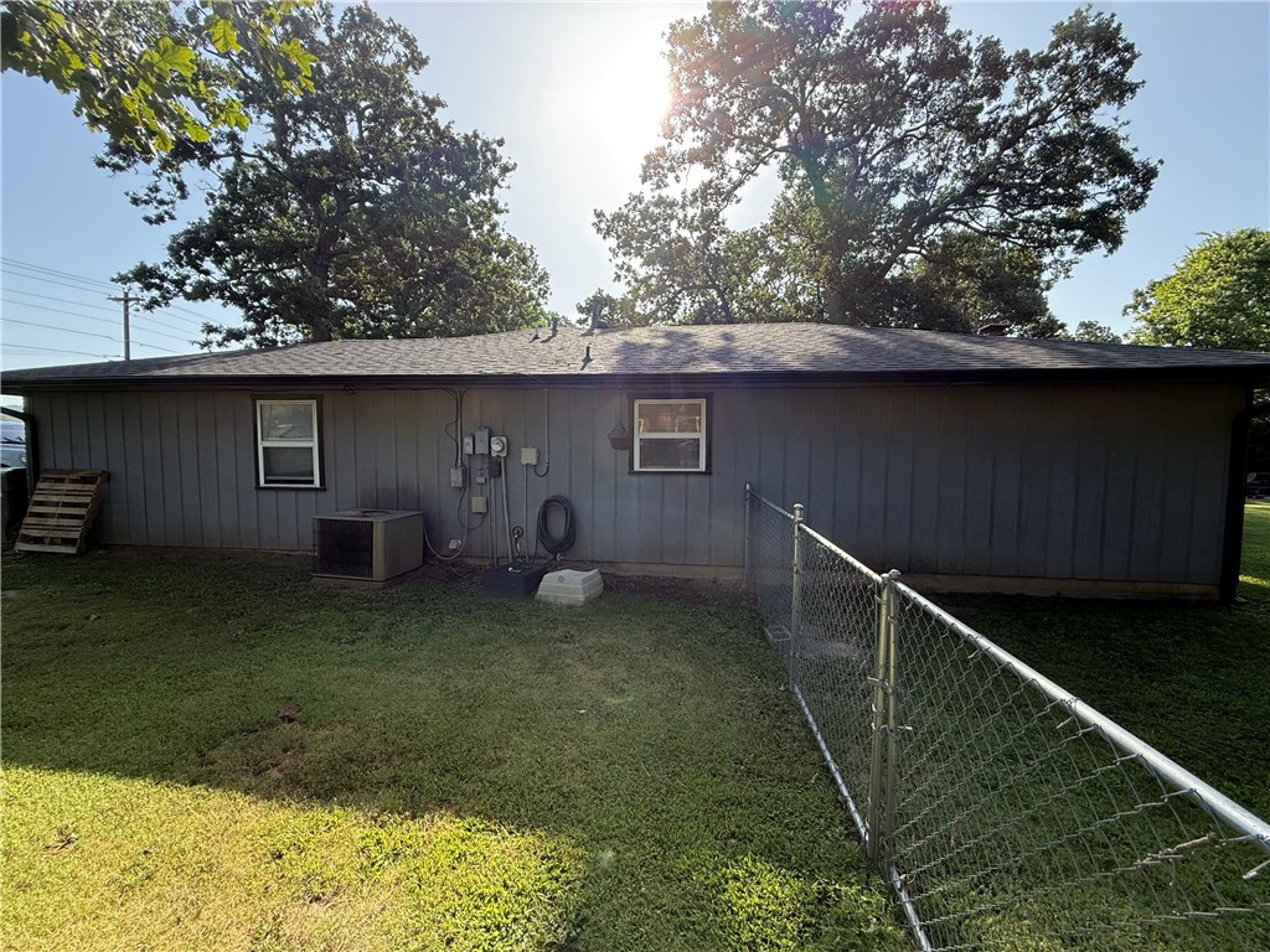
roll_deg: -1.3
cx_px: 635
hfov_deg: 102.1
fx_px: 514
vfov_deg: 85.7
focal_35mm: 14
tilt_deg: -2.4
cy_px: 476
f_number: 2.2
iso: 64
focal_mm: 2.22
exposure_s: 1/742
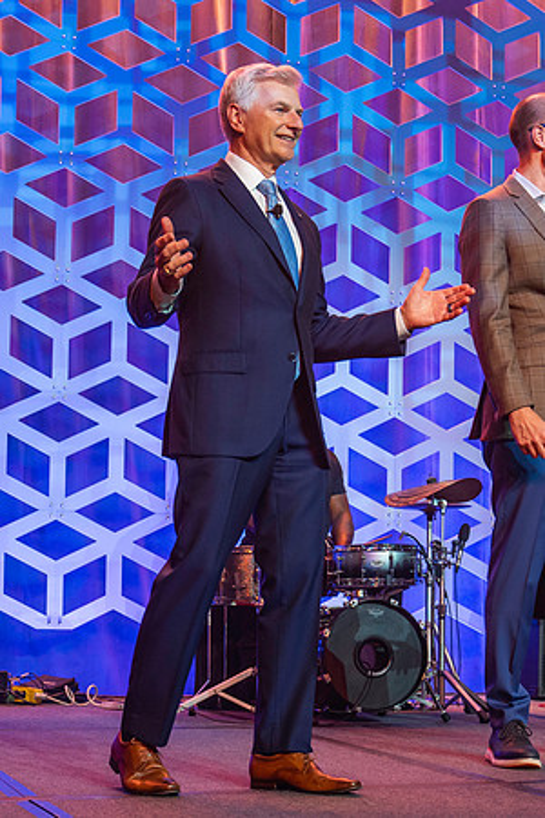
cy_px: 521
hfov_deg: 19.1
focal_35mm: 71
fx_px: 1617
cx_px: 303
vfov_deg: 28.2
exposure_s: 1/200
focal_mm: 32
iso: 1250
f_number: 4
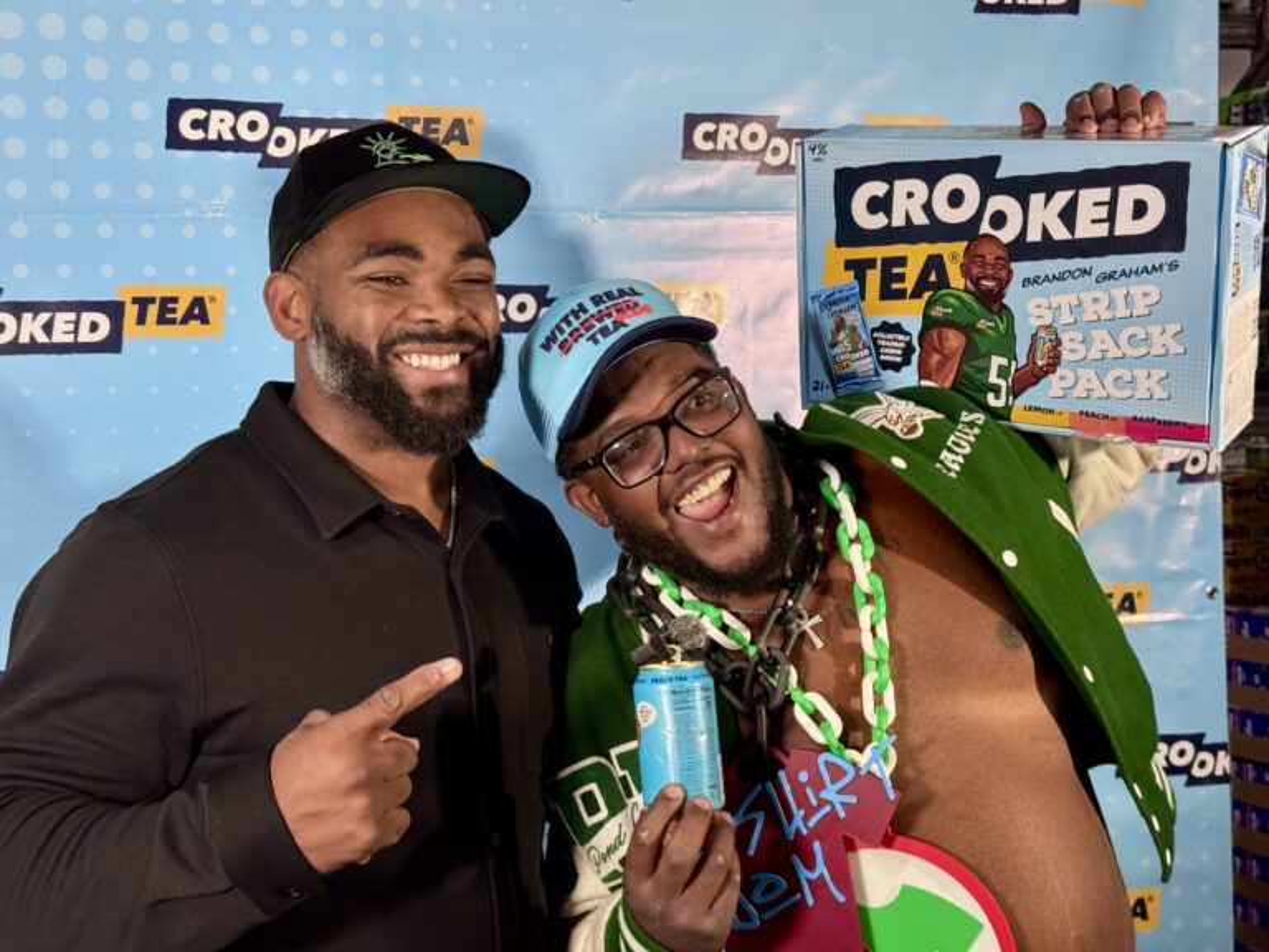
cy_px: 476
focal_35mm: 48
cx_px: 634
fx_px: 1760
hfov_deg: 39.7
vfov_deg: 30.3
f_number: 1.78
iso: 320
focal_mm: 6.76
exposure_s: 1/40
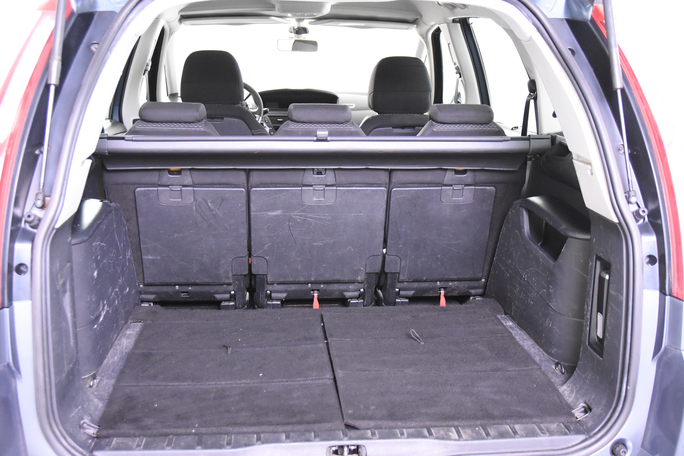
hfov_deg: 46.4
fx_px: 798
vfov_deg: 31.9
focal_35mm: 42
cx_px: 342
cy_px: 228
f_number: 3.2
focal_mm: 28
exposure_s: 1/50
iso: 5600
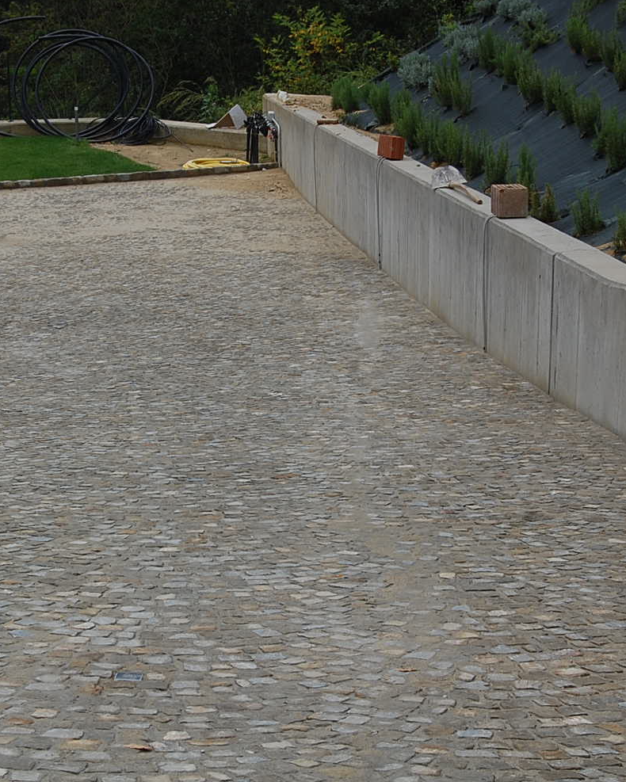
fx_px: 2084
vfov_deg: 21.3
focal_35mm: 90
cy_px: 392
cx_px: 174
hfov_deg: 17.0
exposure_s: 1/400
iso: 200
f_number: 10
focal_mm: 42
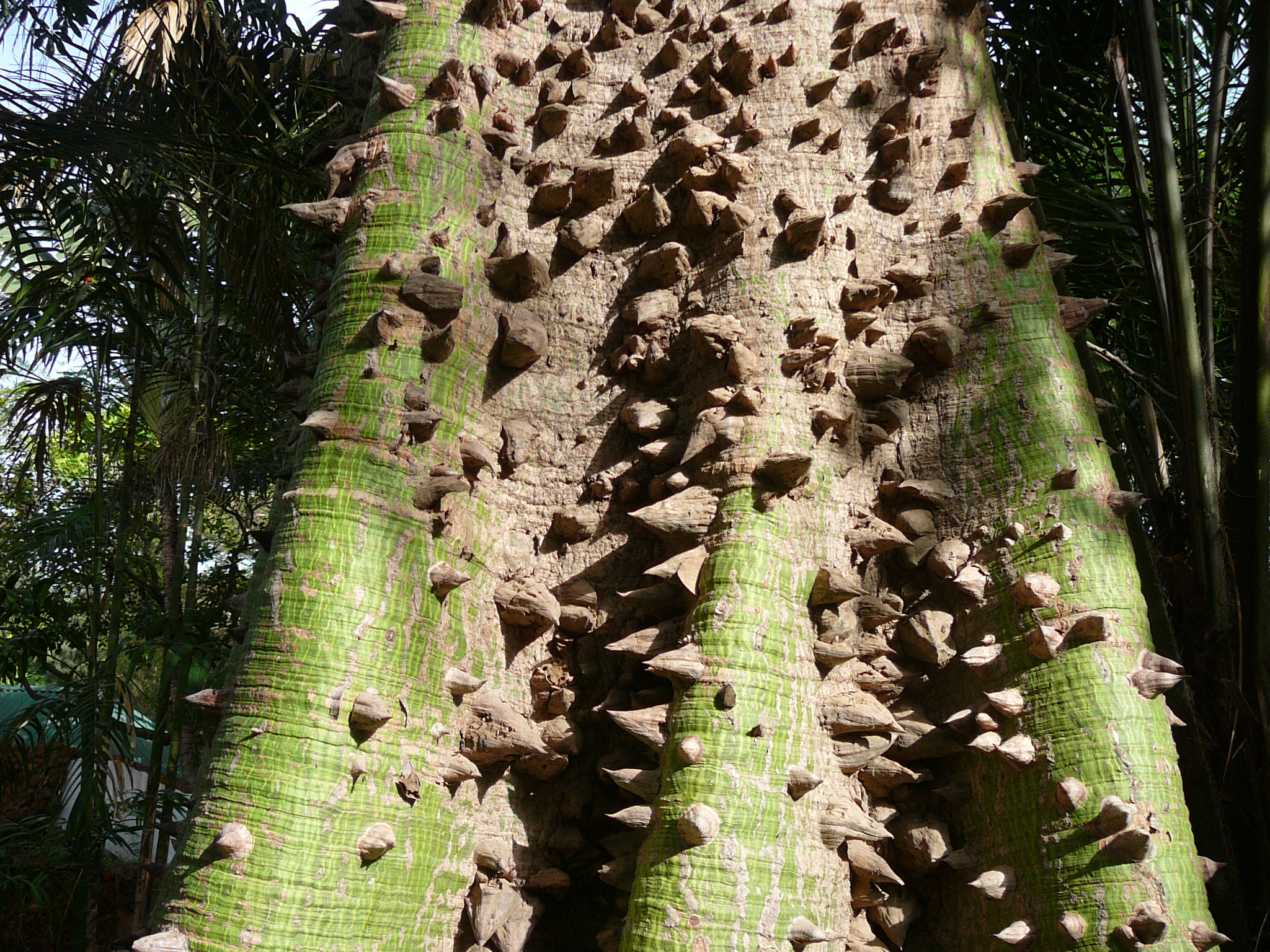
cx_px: 635
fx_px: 1284
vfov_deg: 40.7
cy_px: 476
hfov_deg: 52.6
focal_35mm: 35
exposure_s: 1/320
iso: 80
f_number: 2.8
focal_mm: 5.2
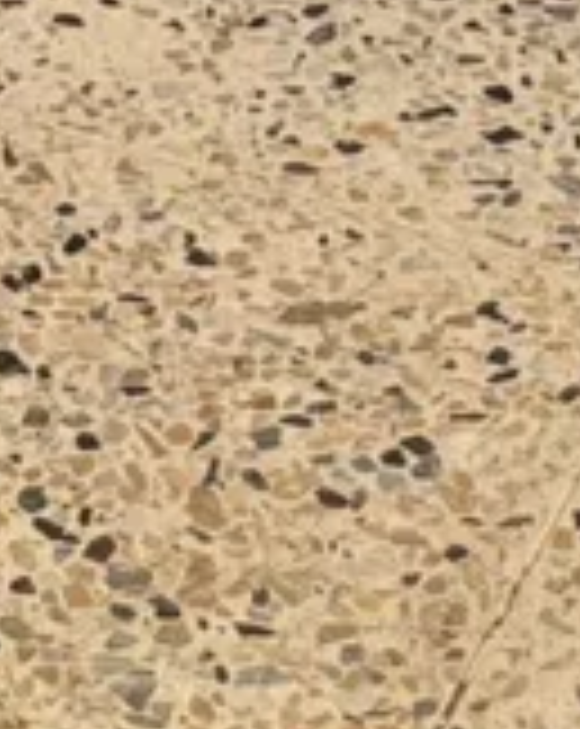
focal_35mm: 198
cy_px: -2036
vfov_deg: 7.4
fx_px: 4261
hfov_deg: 7.6
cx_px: -432
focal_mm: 6.76
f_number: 1.78
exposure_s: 1/955
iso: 100
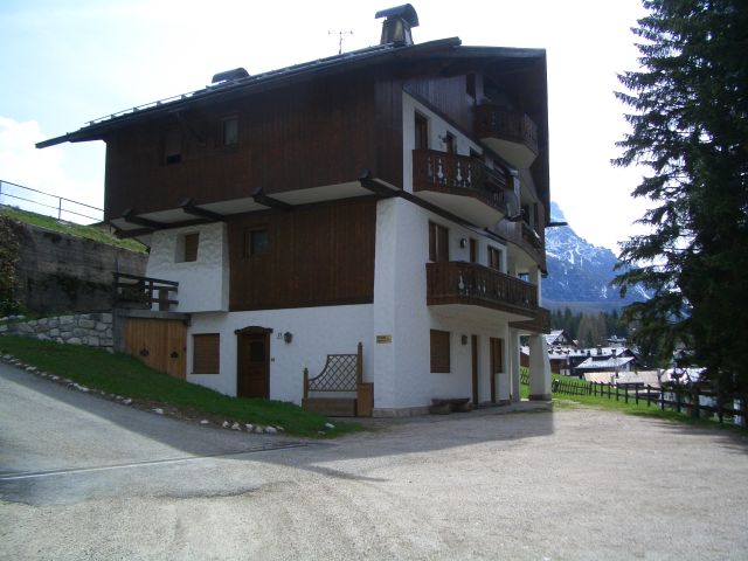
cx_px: 374
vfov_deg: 40.7
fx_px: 756
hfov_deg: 52.6
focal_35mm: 35
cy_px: 280
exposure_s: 1/500
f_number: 4.3
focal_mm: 5.8
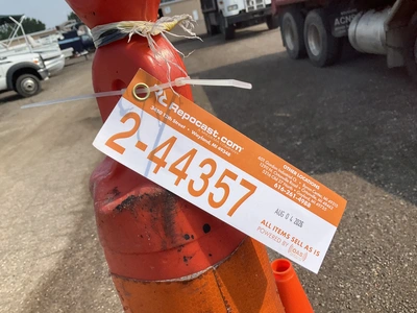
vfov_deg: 48.2
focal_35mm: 29
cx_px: 208
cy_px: 156
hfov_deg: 61.7
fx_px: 349
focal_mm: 3
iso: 25
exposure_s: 1/1984
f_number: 1.8
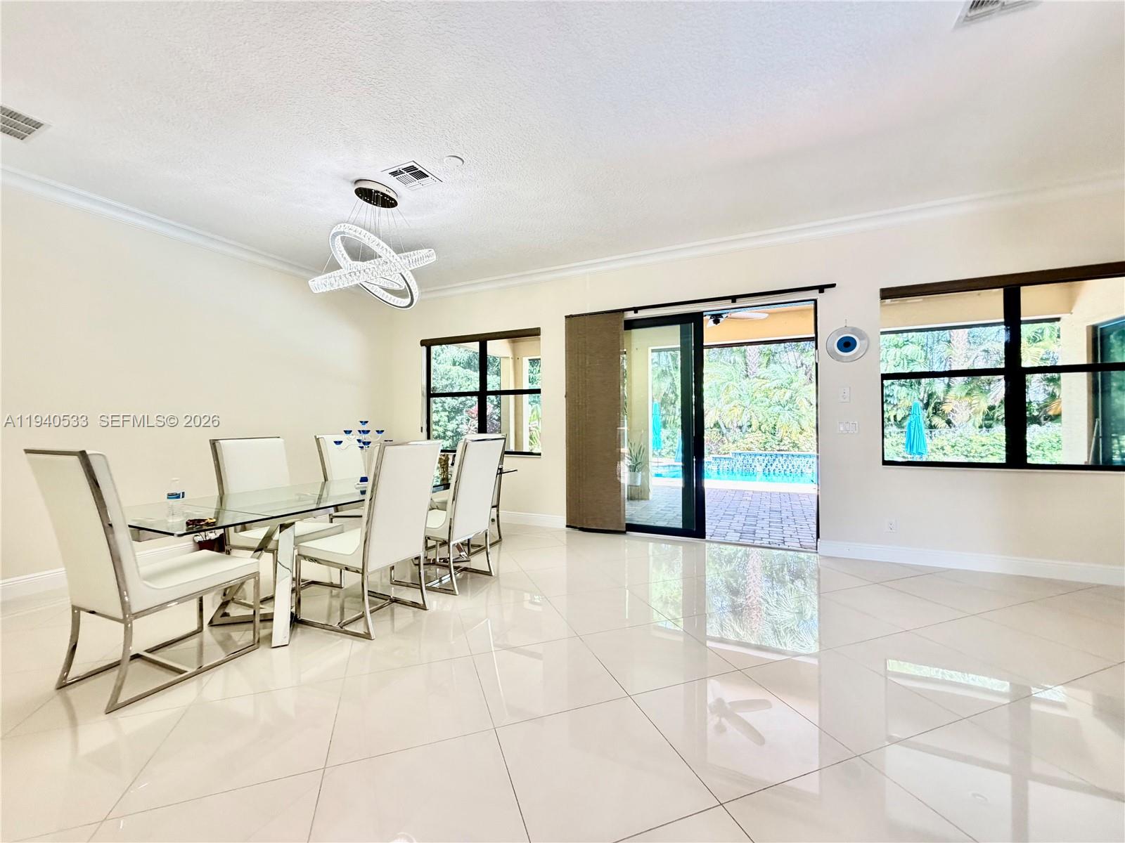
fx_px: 455
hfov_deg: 102.1
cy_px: 422
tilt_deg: +0.2
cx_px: 562
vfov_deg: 85.7
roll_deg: +0.4
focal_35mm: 14
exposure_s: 1/120
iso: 320
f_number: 2.2
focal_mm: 2.22
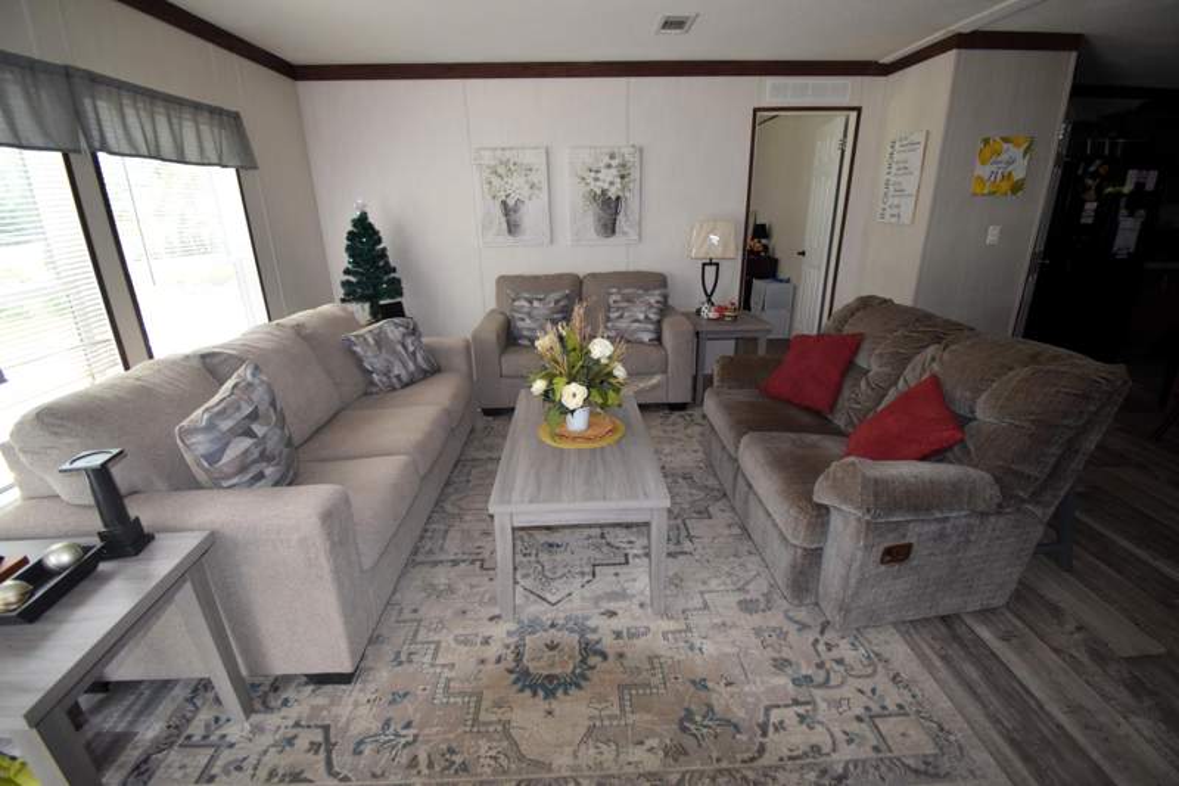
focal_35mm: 15
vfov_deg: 77.3
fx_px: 491
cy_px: 393
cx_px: 590
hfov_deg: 100.4
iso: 720
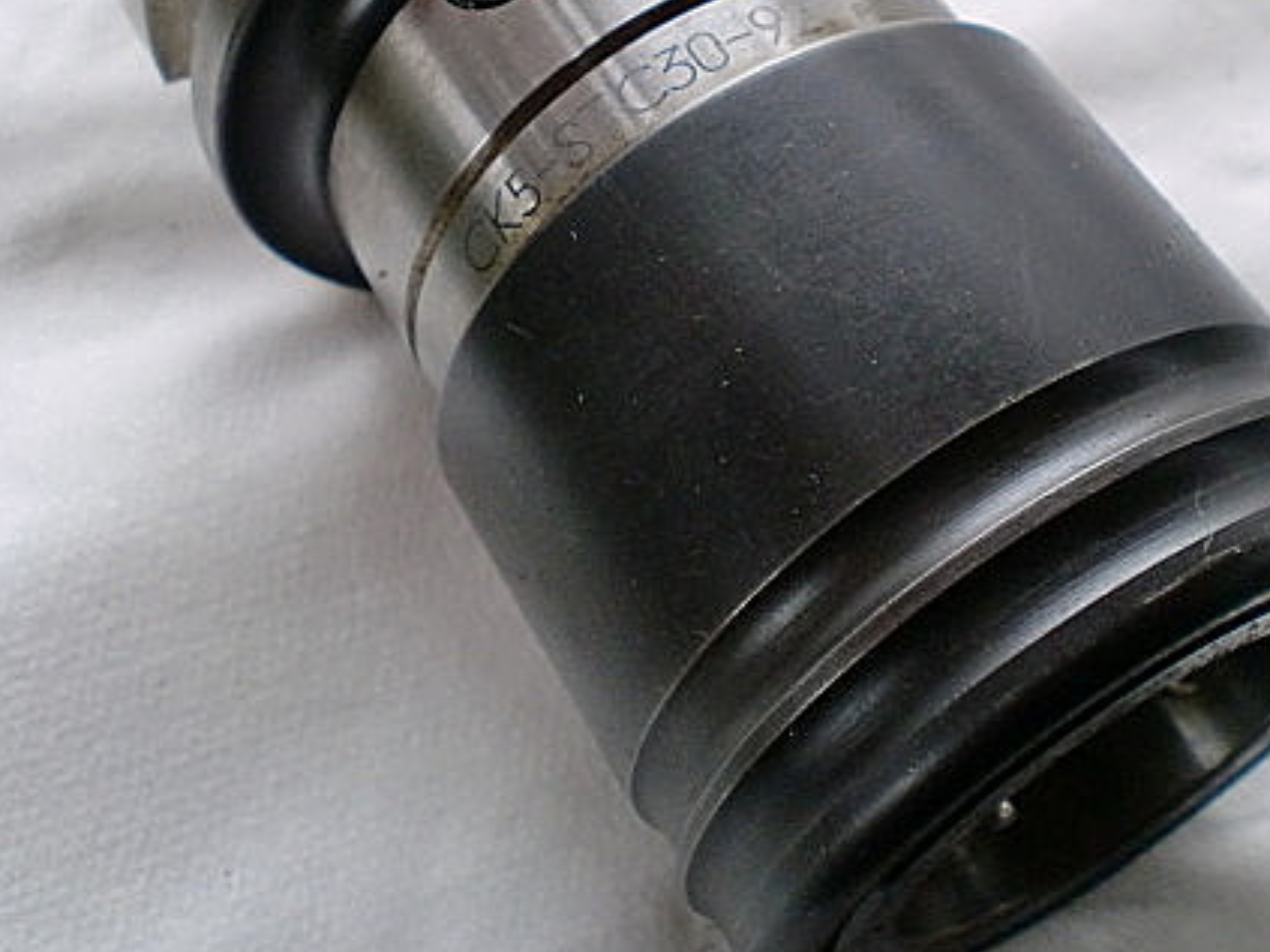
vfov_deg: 27.2
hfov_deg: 36.2
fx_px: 1944
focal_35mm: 53
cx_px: 688
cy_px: 267
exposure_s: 1/60
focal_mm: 6.3
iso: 200
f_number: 3.1
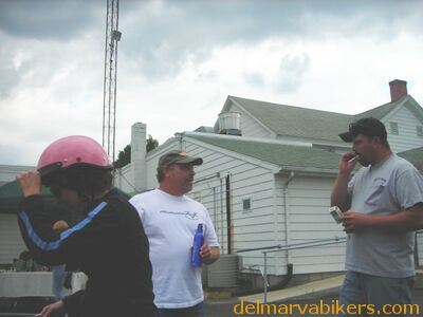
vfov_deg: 37.7
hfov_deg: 49.0
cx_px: 212
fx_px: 464
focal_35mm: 38
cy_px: 158
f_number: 3.2
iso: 50
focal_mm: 6.3
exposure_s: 1/436
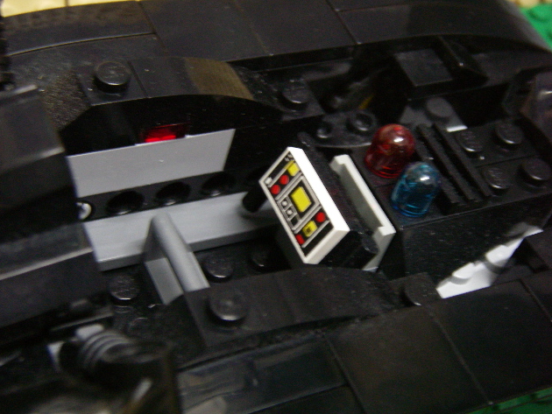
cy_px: 205
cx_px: 276
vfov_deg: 22.9
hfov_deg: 30.3
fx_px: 1021
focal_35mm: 64
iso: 320
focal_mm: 10.5
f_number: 3.7
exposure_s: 1/4
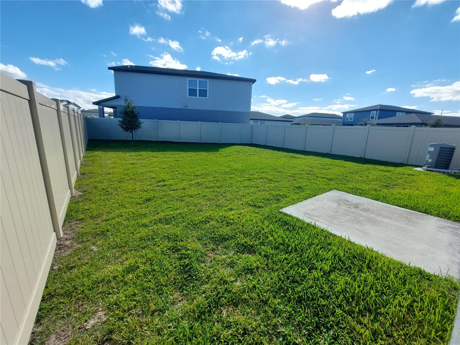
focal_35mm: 13
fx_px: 173
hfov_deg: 106.2
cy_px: 172
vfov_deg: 89.9
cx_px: 230
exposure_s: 1/1098
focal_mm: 1.74
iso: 50
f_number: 2.2
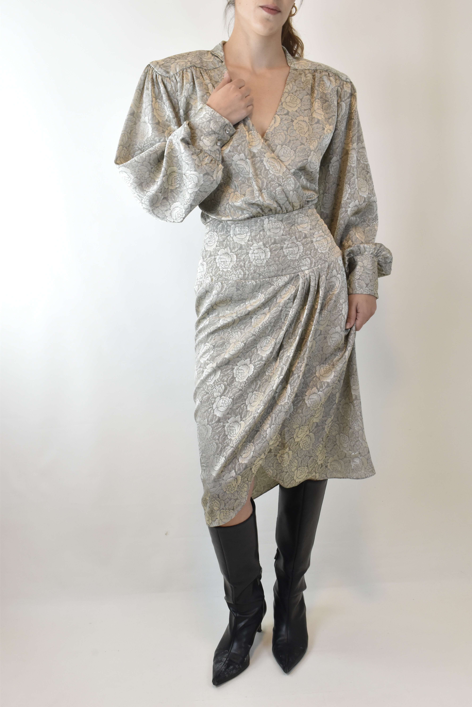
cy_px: 354
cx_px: 236
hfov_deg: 35.5
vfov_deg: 51.3
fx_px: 737
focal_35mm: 38
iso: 1000
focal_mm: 25
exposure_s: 1/30
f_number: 13
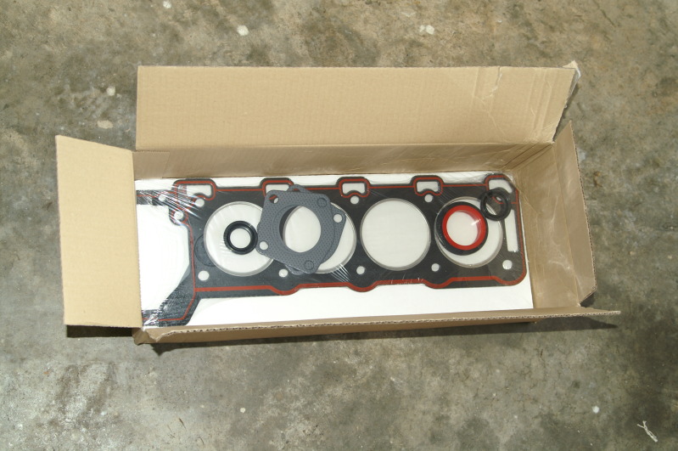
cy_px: 226
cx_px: 339
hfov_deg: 37.9
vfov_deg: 25.7
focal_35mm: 52
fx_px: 988
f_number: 5.6
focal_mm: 35
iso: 250
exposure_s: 1/125
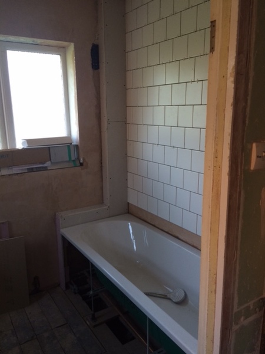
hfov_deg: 48.2
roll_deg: +0.4
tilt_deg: -13.0
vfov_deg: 61.7
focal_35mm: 29
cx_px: 132
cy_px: 177
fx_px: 296
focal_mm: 4.15
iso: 50
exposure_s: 1/33
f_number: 2.2
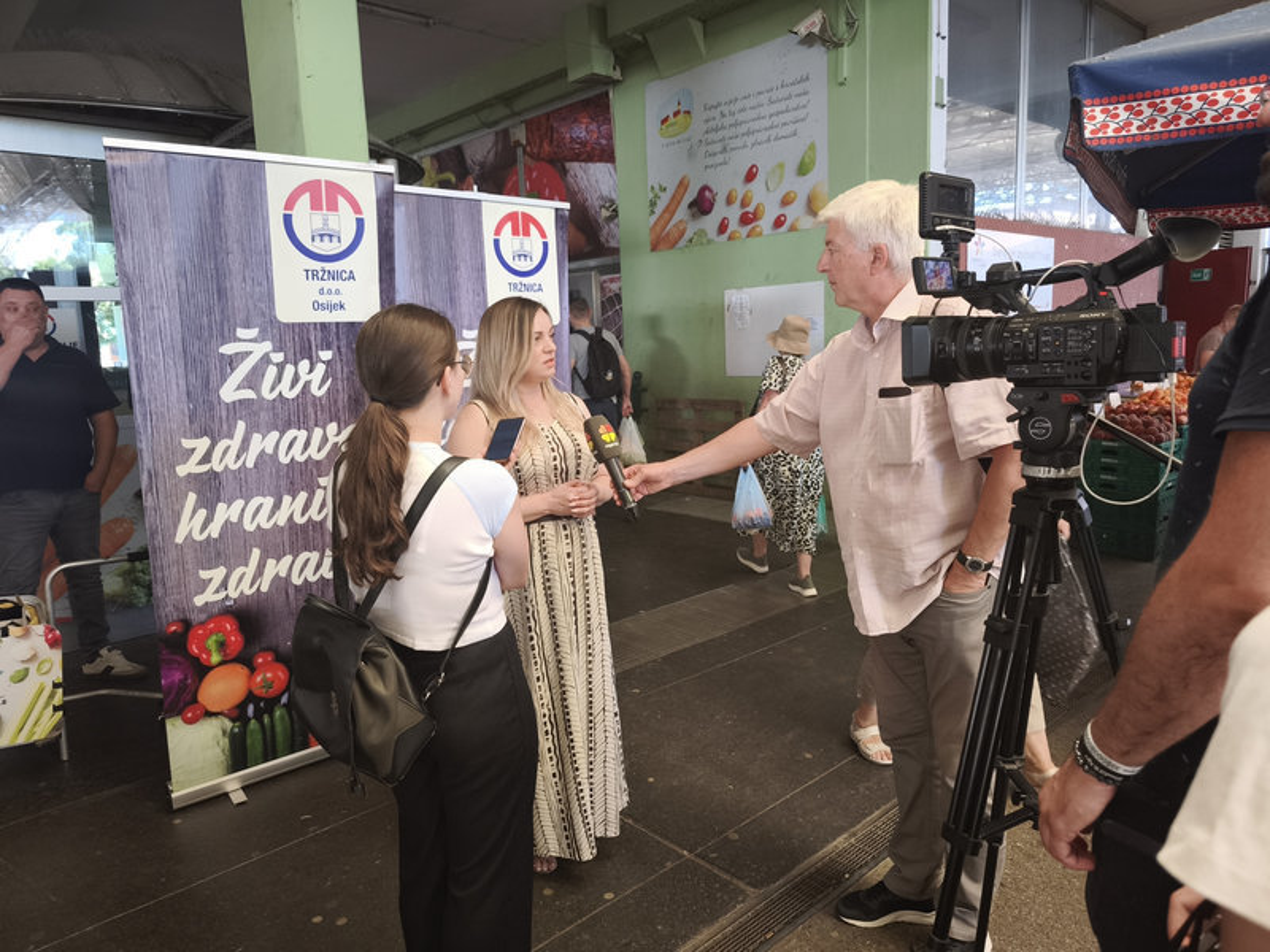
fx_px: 844
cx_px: 635
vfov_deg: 58.9
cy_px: 476
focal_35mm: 23
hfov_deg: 73.9
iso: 320
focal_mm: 6.57
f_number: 1.6
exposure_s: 1/100
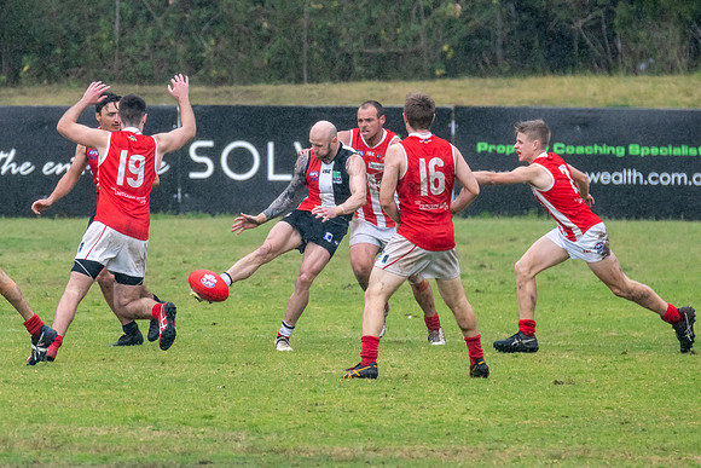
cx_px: 327
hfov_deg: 2.5
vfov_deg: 1.7
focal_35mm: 821
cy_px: 231
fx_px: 15984
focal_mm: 460
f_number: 7.1
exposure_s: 1/1600
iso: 1250
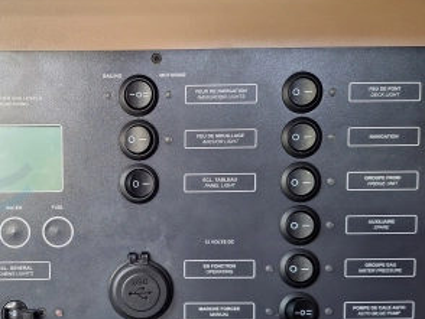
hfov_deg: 41.9
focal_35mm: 43
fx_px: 528
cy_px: 210
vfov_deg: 33.4
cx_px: 85
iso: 200
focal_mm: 5.54
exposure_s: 1/33
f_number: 1.8
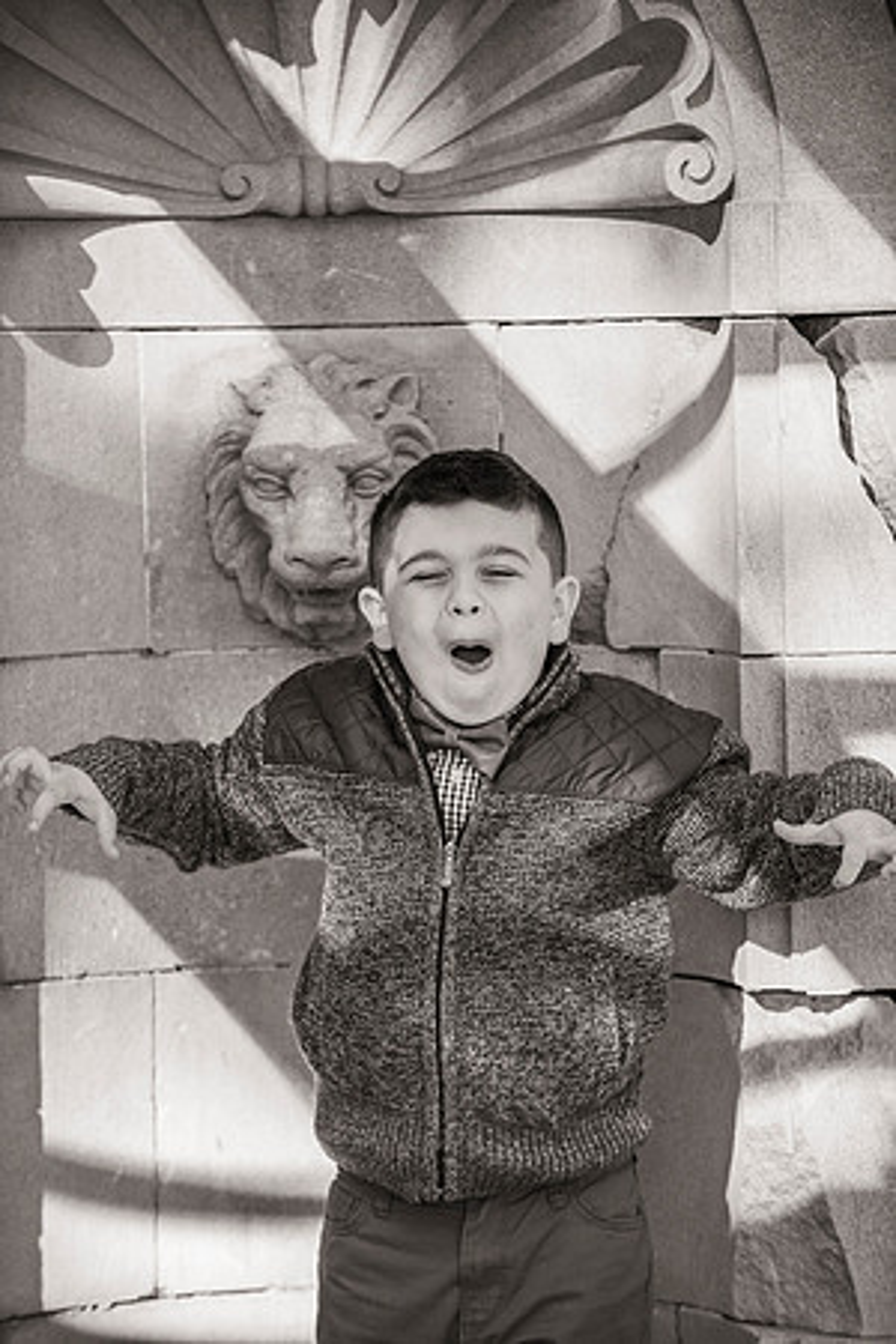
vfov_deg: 13.7
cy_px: 672
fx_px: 5600
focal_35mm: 150
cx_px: 448
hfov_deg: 9.1
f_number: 3.5
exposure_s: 1/500
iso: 320
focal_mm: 150
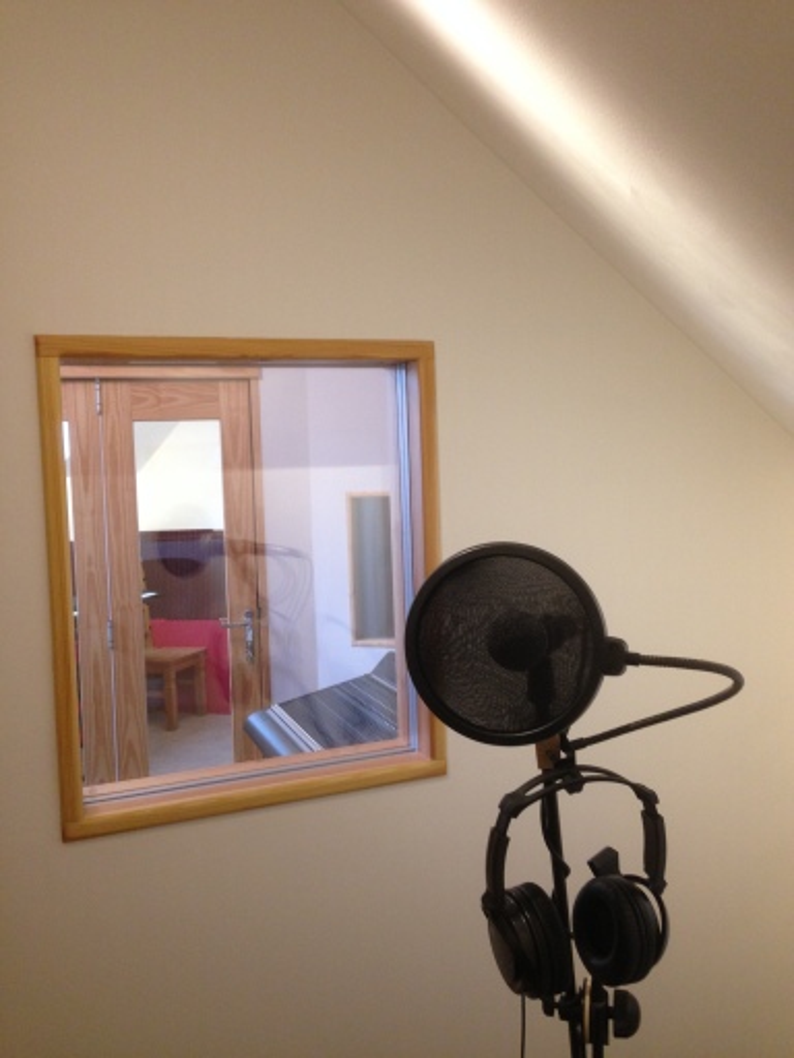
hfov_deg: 42.9
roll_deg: +1.6
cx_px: 397
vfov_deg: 55.4
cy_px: 529
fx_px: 1009
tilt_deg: -1.6
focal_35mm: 33
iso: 125
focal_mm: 4.12
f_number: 2.4
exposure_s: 1/20
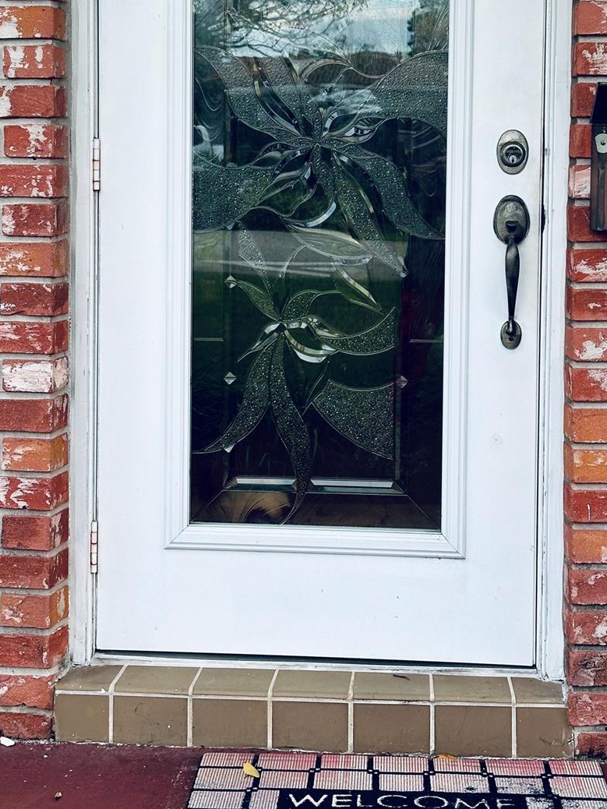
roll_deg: -1.4
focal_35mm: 71
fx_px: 1659
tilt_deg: -3.1
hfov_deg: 20.7
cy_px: 213
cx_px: 323
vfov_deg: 27.1
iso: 50
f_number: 1.78
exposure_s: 1/195
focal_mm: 6.86
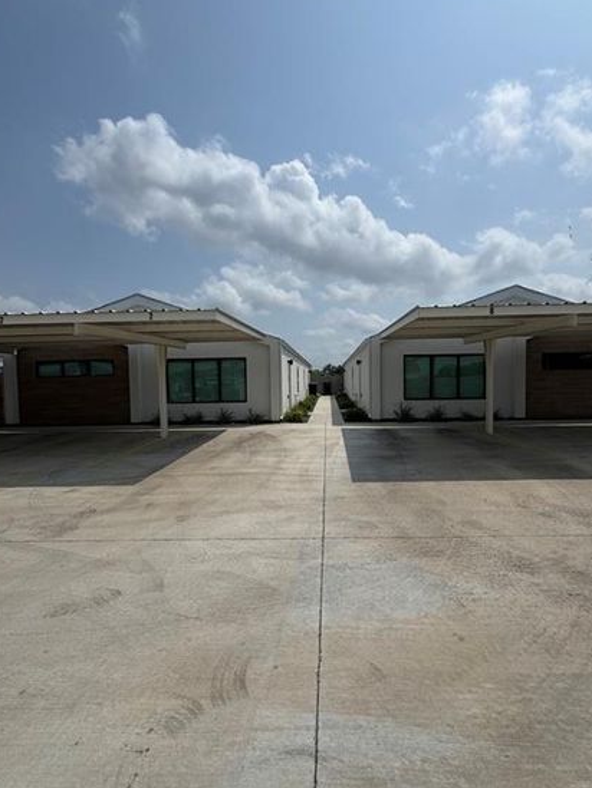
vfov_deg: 91.0
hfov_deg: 74.6
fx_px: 387
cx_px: 318
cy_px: 397
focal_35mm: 17
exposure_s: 1/5263
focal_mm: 2.22
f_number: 2.2
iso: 40
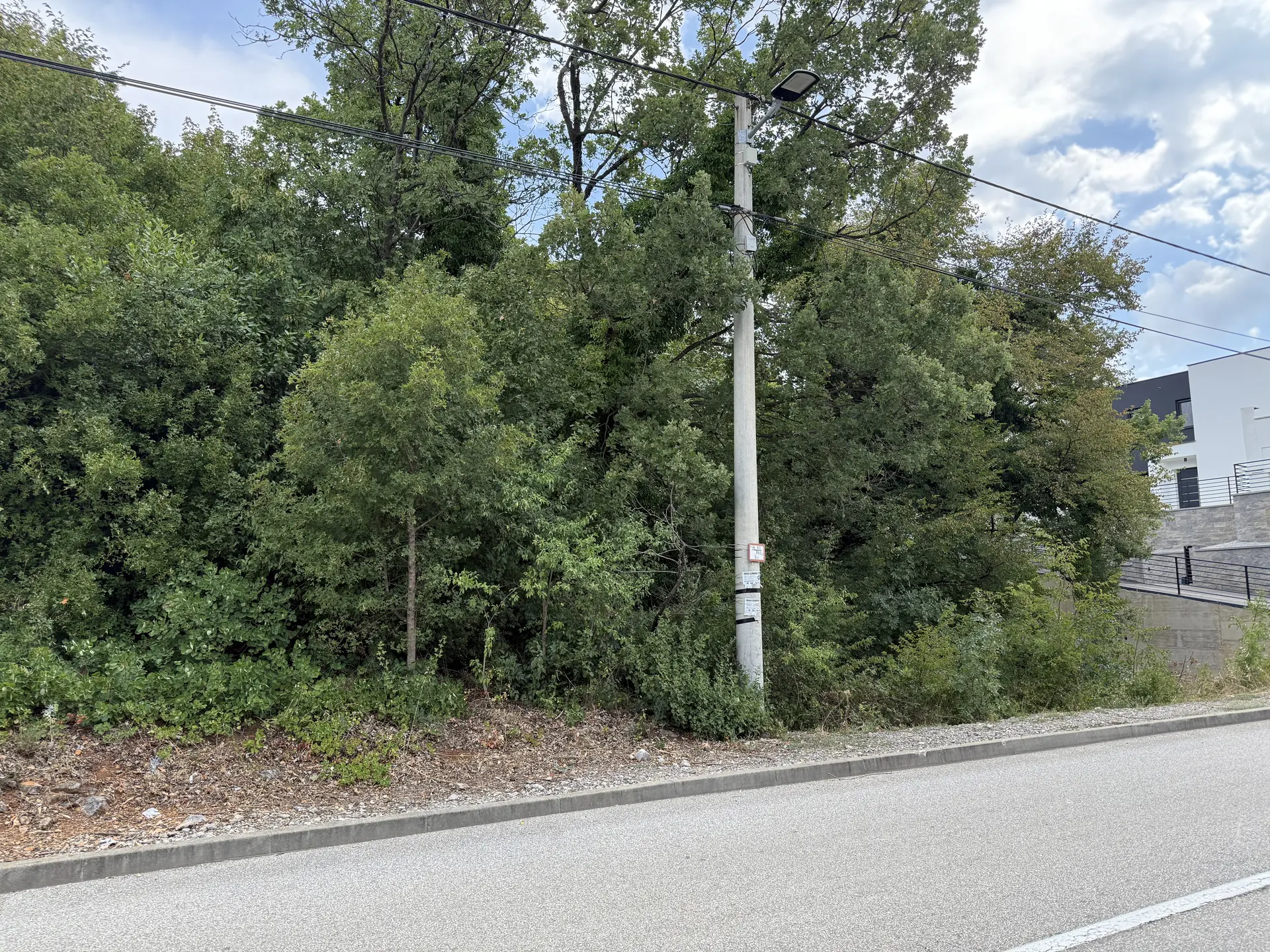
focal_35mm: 24
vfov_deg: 56.8
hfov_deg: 71.6
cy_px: 476
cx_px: 635
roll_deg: +0.0
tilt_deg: +8.8
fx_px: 881
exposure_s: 1/1091
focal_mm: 6.76
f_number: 1.78
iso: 100
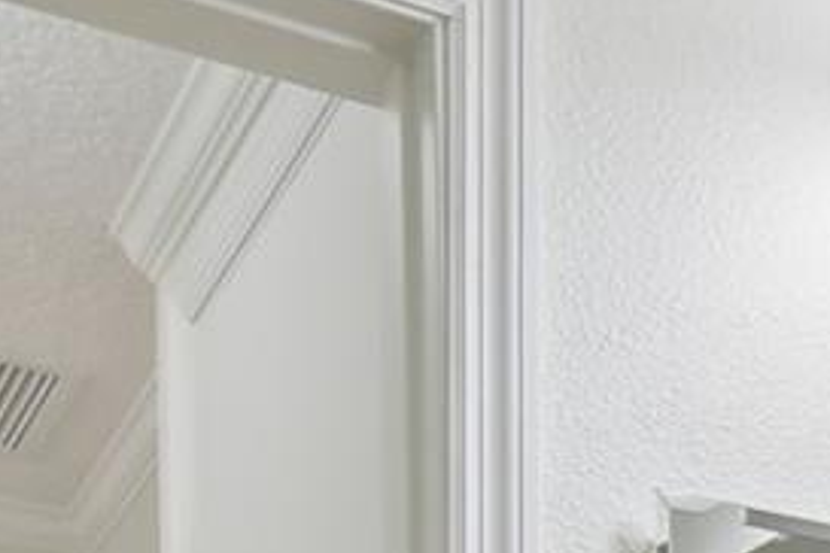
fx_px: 2029
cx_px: 900
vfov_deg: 13.0
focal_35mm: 88
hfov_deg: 21.9
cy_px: 1173
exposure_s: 1/10
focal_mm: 10
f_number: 7.1
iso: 100
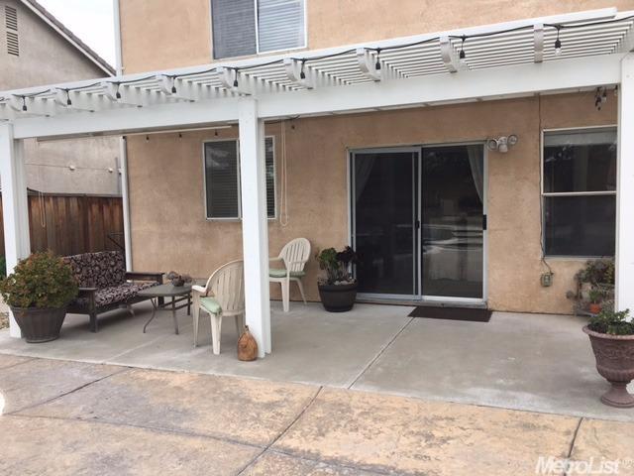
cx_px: 317
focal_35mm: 29
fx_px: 531
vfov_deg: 48.2
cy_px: 238
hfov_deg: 61.7
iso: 25
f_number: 2.2
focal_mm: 4.15
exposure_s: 1/527
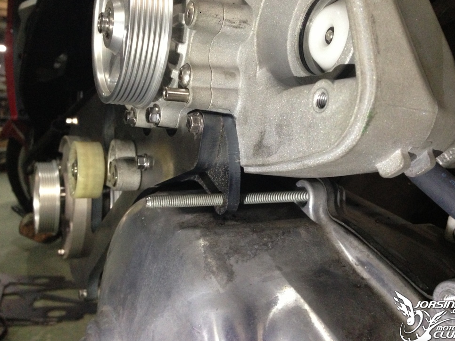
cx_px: 233
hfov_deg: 52.6
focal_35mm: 35
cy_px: 164
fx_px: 460
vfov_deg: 40.7
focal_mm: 4.13
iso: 400
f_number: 2.4
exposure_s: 1/20
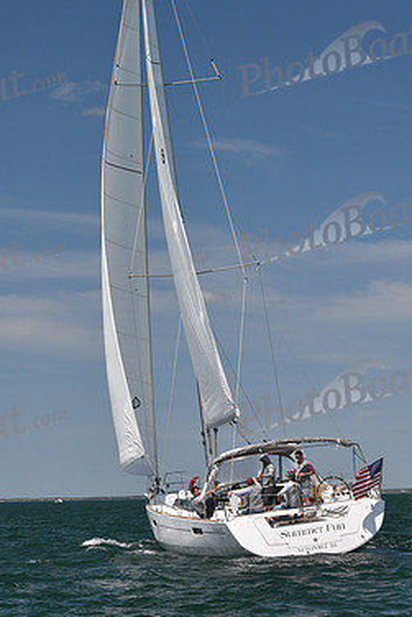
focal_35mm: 108
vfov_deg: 18.8
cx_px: 153
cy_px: 164
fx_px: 1852
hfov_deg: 12.7
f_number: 6.3
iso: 320
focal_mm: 70
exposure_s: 1/800
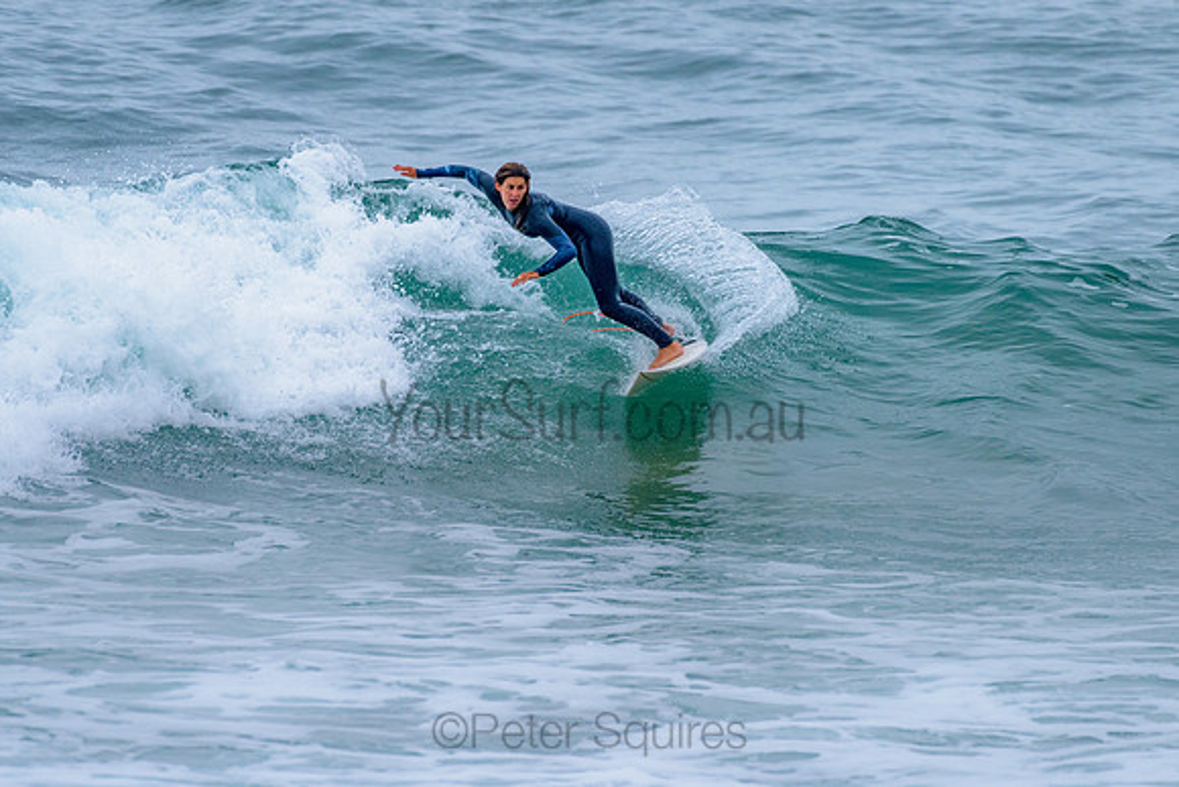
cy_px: 305
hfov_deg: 3.4
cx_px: 570
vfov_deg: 2.2
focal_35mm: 612
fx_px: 20045
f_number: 5.6
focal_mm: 500
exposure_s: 1/2000
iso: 1250
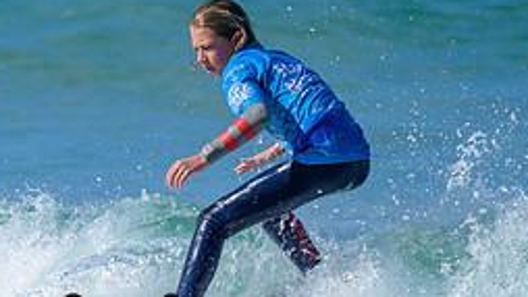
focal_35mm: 2629
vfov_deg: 0.5
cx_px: 84
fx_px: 36815
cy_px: 335
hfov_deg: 0.8
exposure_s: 1/2000
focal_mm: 800
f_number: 6.3
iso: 250
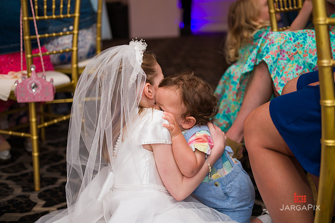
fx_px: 465
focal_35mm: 50
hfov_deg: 39.6
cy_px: 112
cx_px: 168
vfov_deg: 27.0
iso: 1250
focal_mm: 50
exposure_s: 1/200
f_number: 3.2
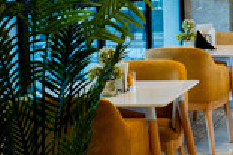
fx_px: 744
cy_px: 53
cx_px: 358
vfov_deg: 11.9
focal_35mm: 115
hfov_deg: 16.1
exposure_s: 1/50
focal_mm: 28
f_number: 5
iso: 2500
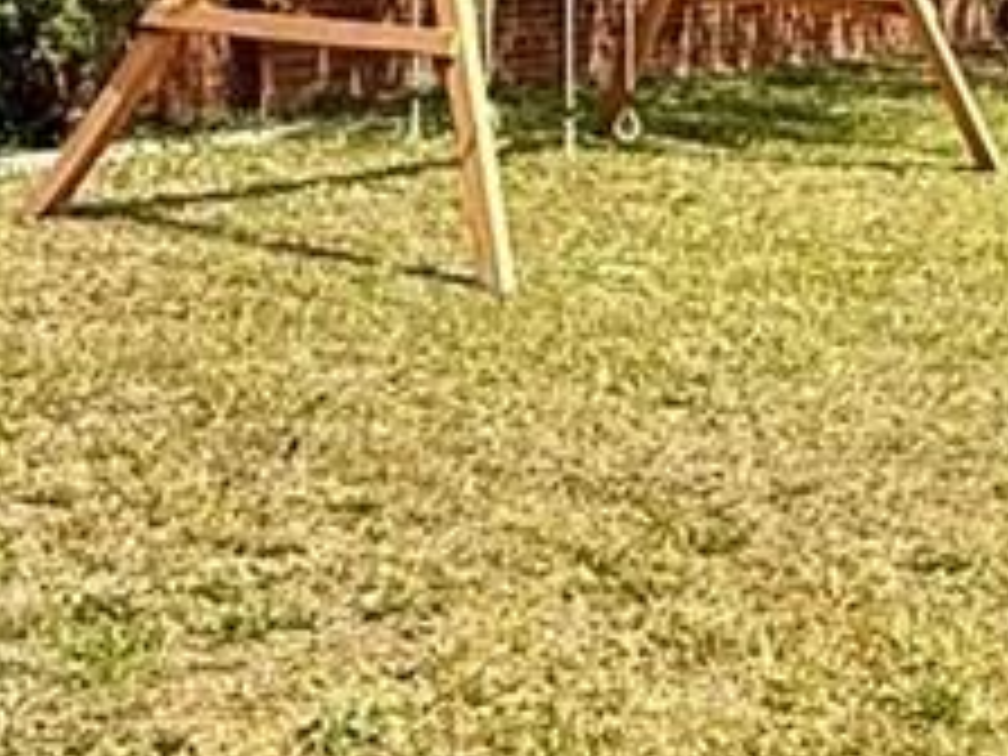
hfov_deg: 18.8
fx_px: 2912
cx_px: 1138
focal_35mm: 100
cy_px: 266
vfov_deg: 14.8
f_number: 2.2
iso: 50
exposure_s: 1/1795
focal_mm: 2.22
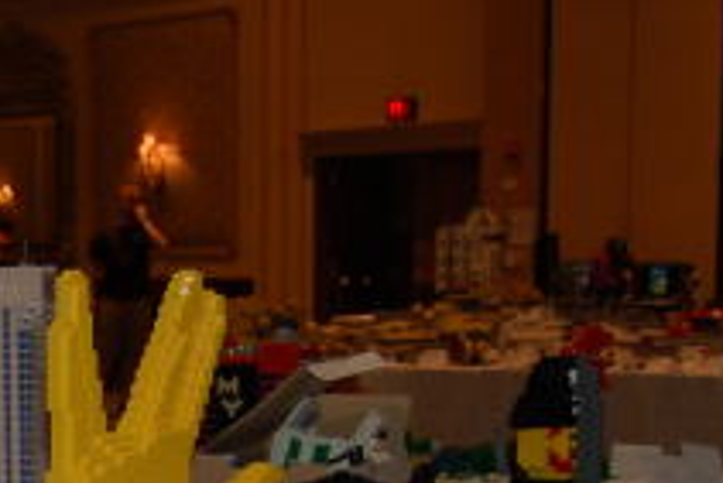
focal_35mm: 100
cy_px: 613
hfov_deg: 18.9
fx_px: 2010
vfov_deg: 13.3
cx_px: -223
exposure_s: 1/60
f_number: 3.8
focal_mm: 22
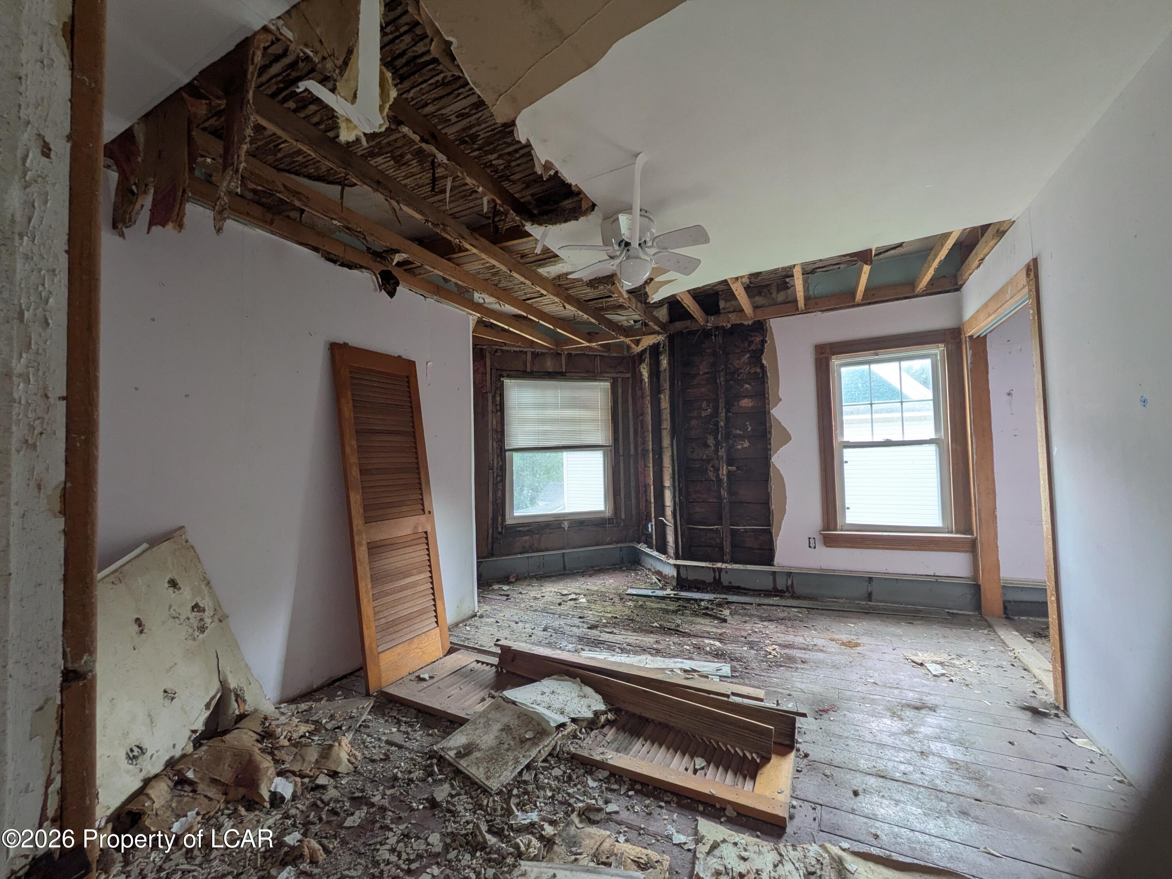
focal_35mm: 14
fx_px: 474
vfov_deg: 85.7
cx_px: 586
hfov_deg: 102.1
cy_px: 440
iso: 74
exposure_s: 1/60
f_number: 2.2
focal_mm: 1.83
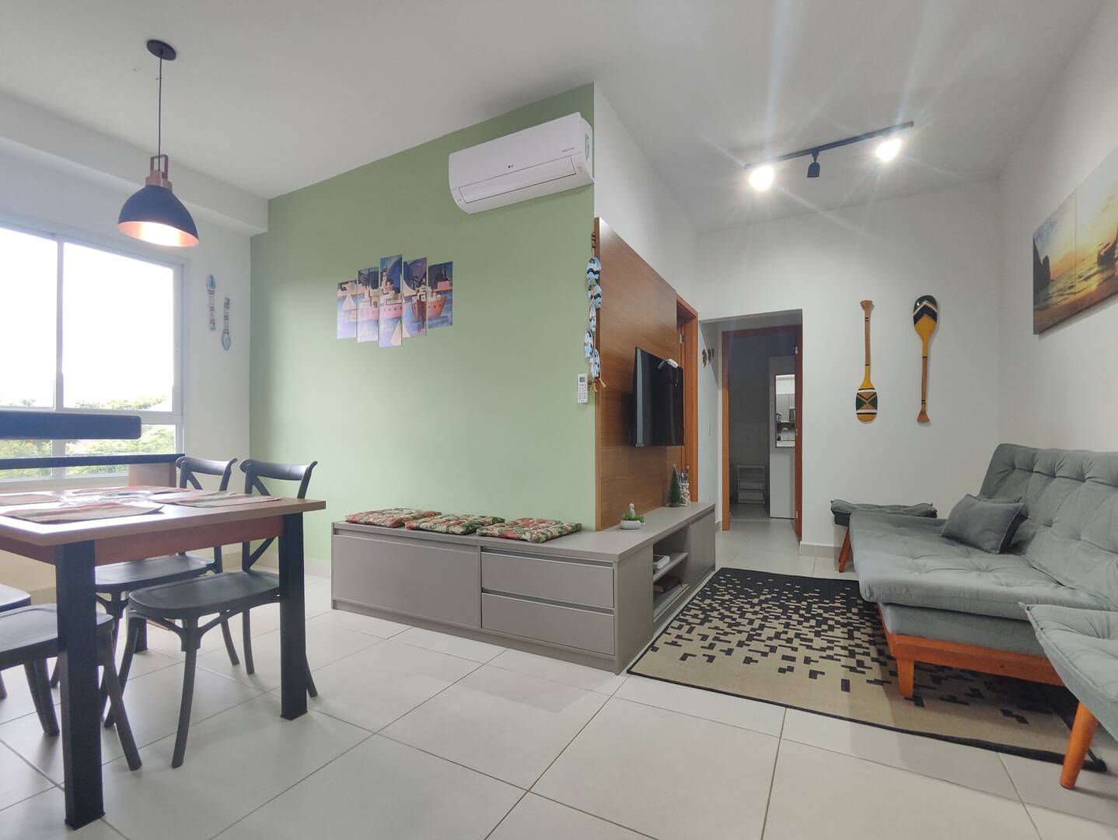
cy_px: 420
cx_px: 559
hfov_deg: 94.5
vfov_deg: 78.2
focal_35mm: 16
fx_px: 517
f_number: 2.2
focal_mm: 1.65
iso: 94
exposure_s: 1/40
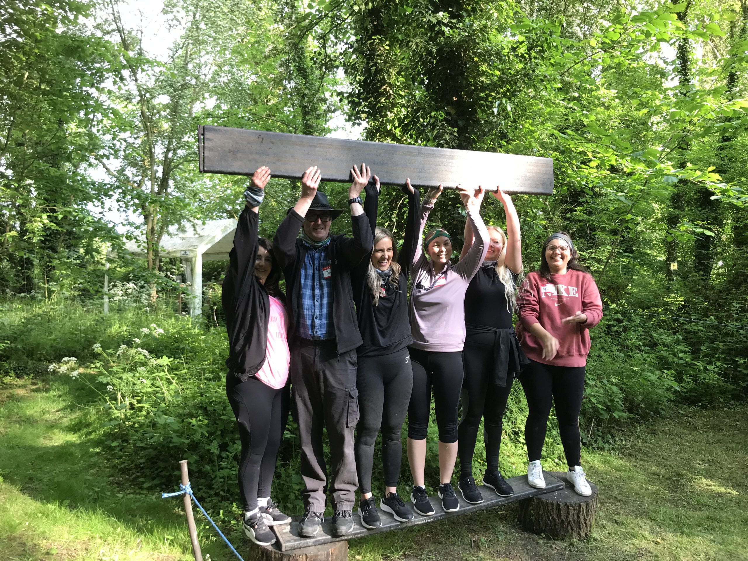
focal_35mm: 28
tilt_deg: -0.1
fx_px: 605
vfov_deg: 49.7
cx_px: 374
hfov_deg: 63.4
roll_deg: +0.7
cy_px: 280
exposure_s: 1/100
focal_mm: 3.99
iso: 32
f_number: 1.8
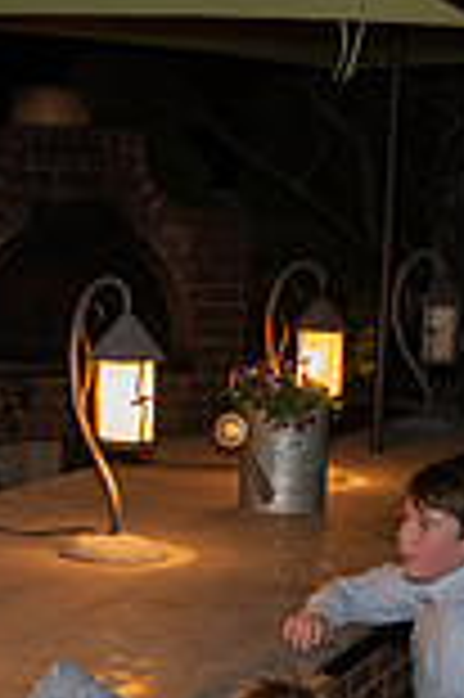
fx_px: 1744
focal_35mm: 90
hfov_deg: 15.1
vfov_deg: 22.3
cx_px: 104
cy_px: 574
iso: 2000
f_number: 2.8
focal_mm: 24
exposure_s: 1/160
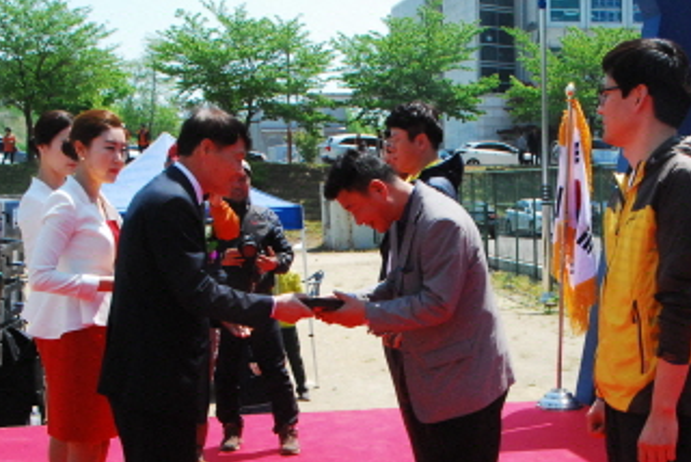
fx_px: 1172
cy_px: 288
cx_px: 460
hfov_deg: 32.6
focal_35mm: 61
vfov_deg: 22.3
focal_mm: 26
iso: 1600
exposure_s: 1/640
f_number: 14
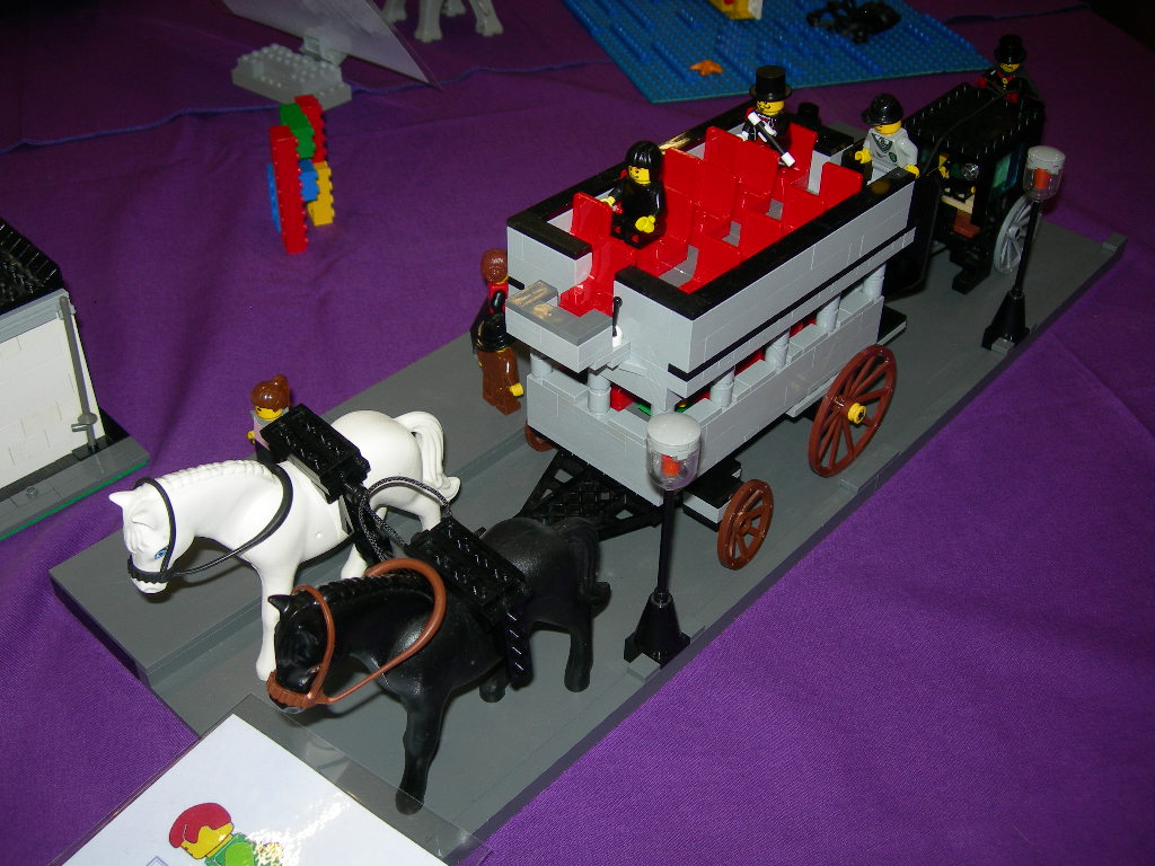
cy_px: 433
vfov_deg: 37.7
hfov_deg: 49.0
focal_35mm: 38
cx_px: 578
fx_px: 1268
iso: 50
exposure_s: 1/60.1
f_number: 2.8
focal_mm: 7.8
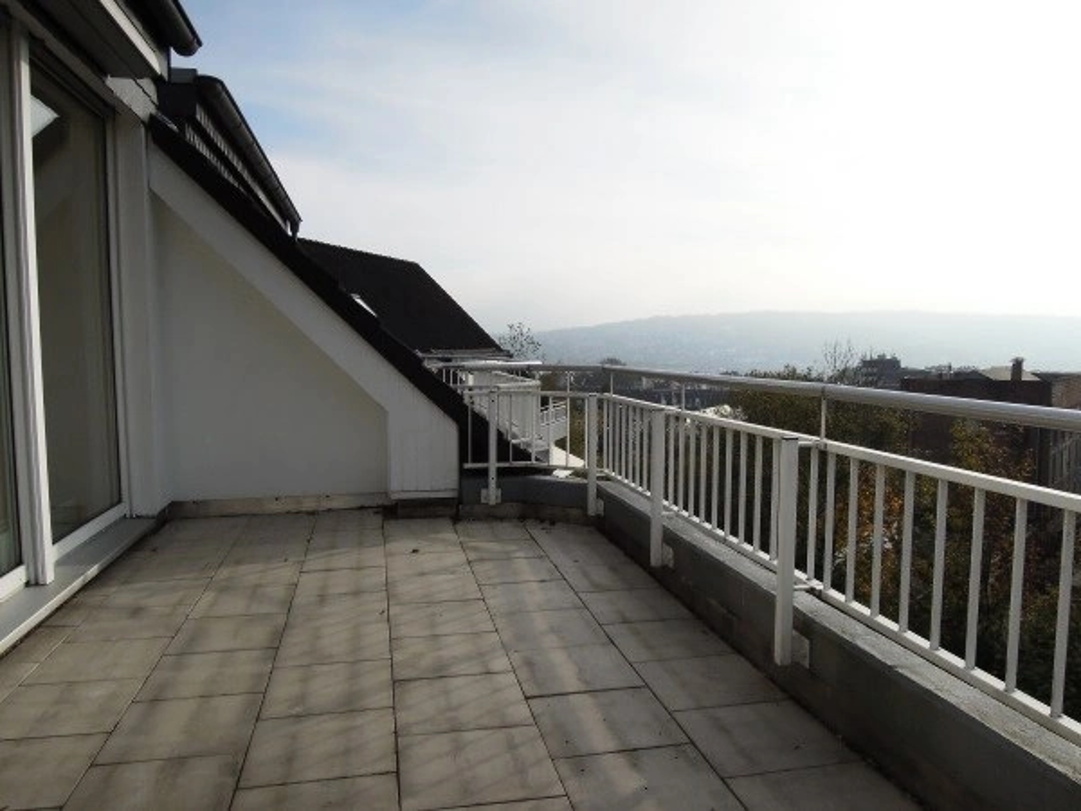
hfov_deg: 63.4
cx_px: 540
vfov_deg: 49.7
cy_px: 406
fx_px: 874
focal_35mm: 28
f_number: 4.5
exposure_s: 1/1250
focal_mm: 5
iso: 160
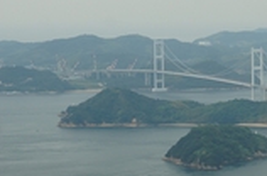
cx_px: 376
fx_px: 1341
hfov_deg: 11.0
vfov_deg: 7.5
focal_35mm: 182
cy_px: 137
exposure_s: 1/80
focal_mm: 39
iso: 100
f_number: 11
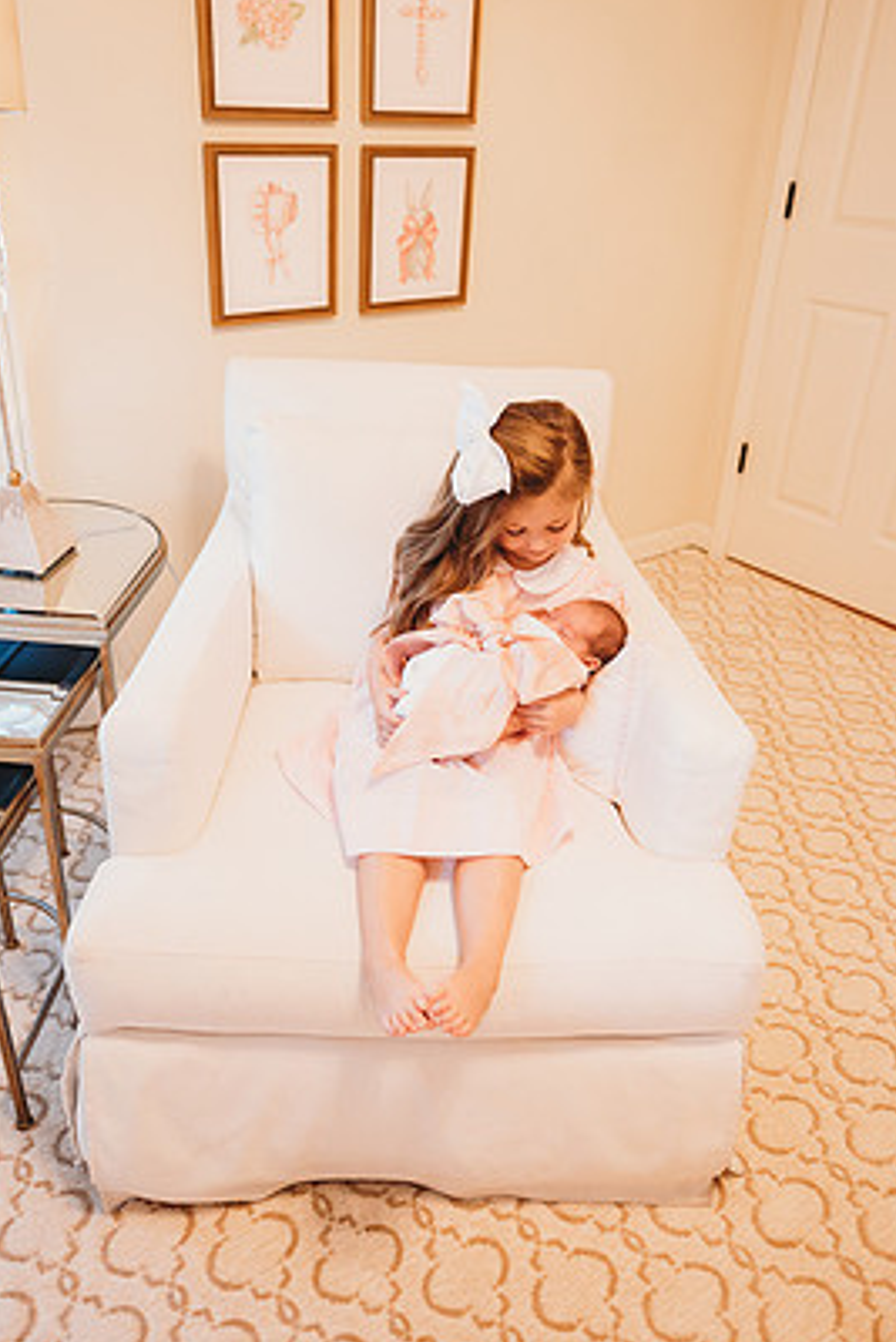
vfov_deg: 67.2
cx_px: 406
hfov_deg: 47.9
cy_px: 611
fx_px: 1007
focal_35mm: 27
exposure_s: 1/160
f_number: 2.5
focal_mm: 24
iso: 800
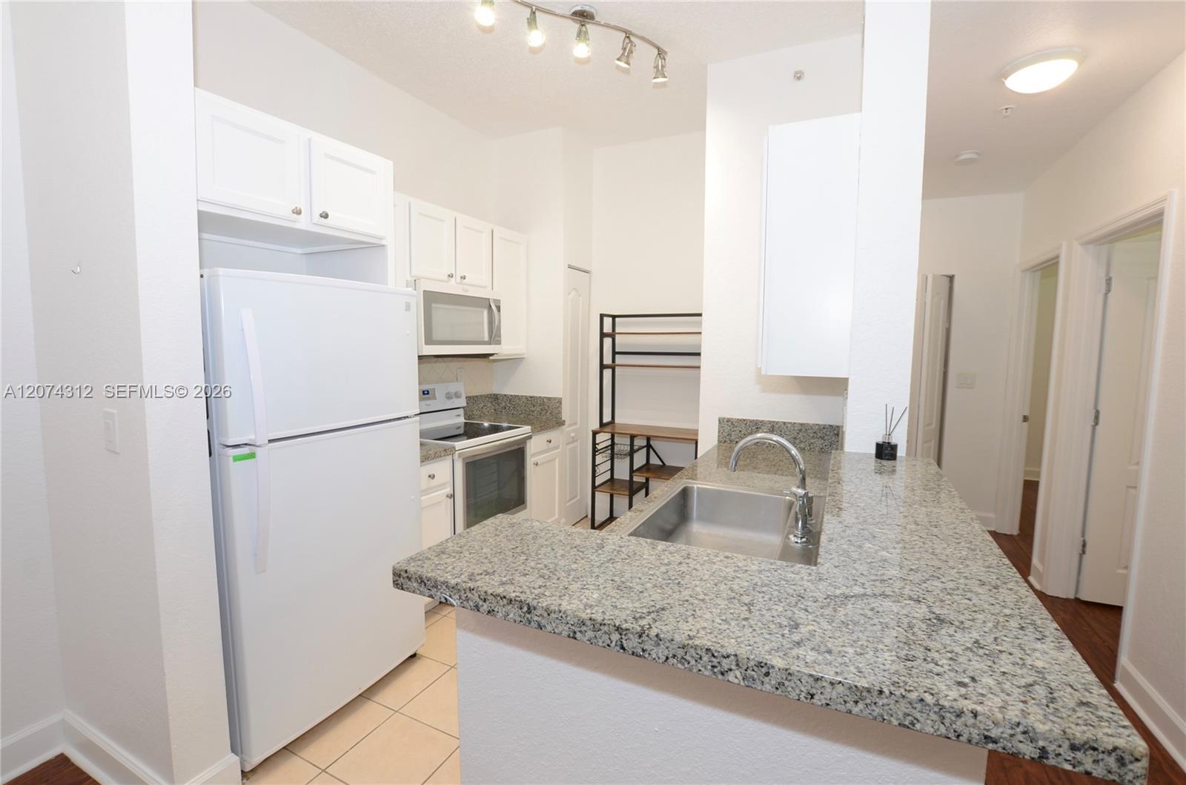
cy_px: 392
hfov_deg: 100.5
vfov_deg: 77.0
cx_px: 593
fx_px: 493
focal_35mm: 15
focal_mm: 10
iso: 200
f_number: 6.3
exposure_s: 1/10
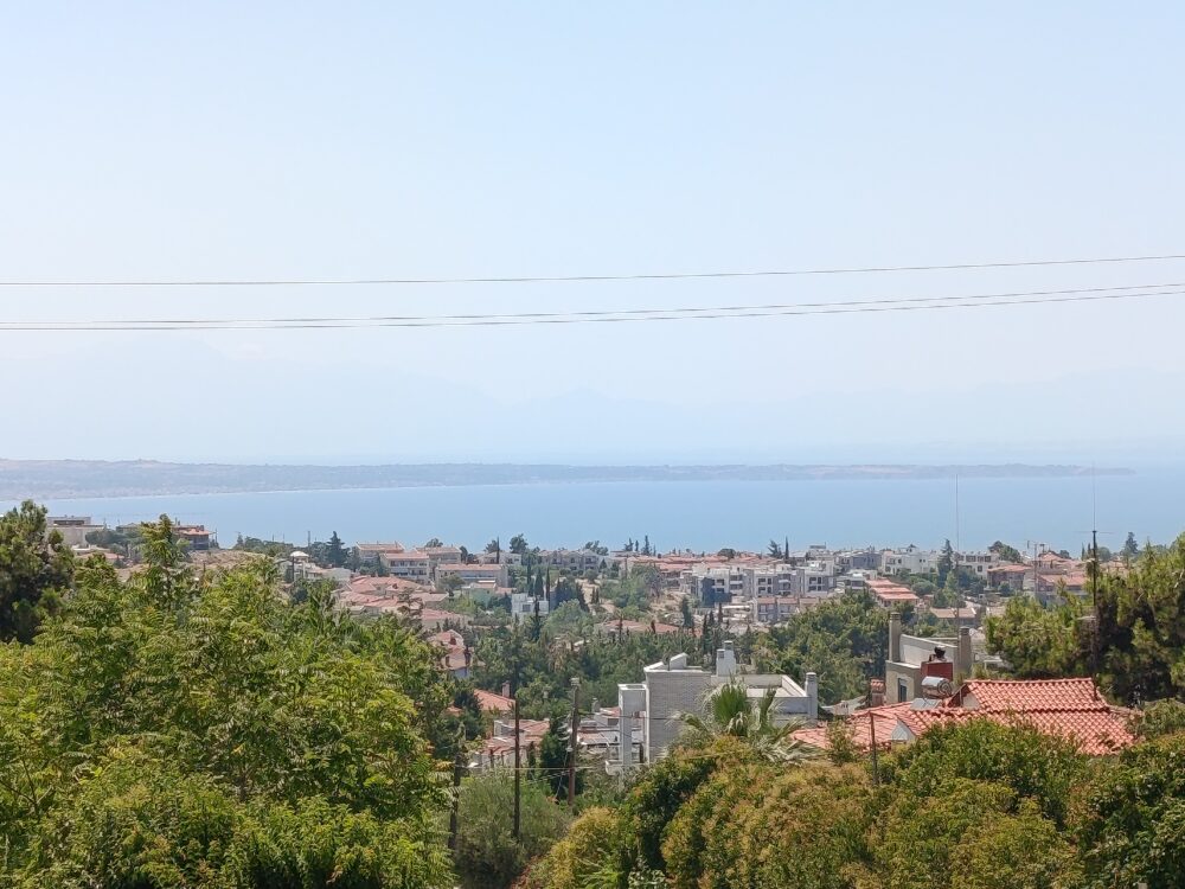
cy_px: 444
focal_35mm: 101
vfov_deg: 14.6
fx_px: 3458
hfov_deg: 19.4
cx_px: 592
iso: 53
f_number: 1.7
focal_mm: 5.24
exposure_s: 1/595
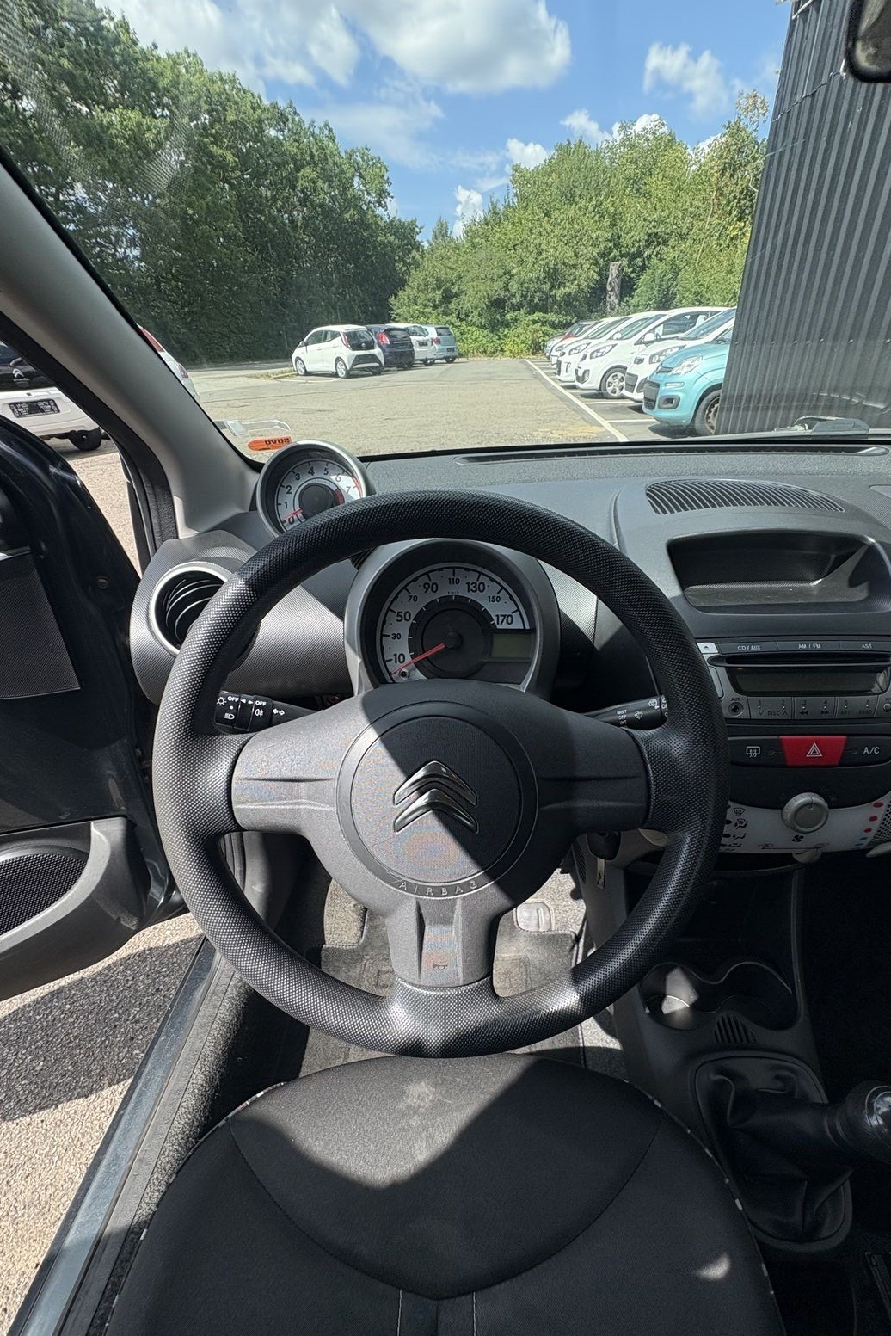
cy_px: 716
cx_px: 476
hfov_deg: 73.7
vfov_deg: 96.6
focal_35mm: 16
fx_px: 594
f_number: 2.2
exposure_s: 1/899
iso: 64
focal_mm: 2.22
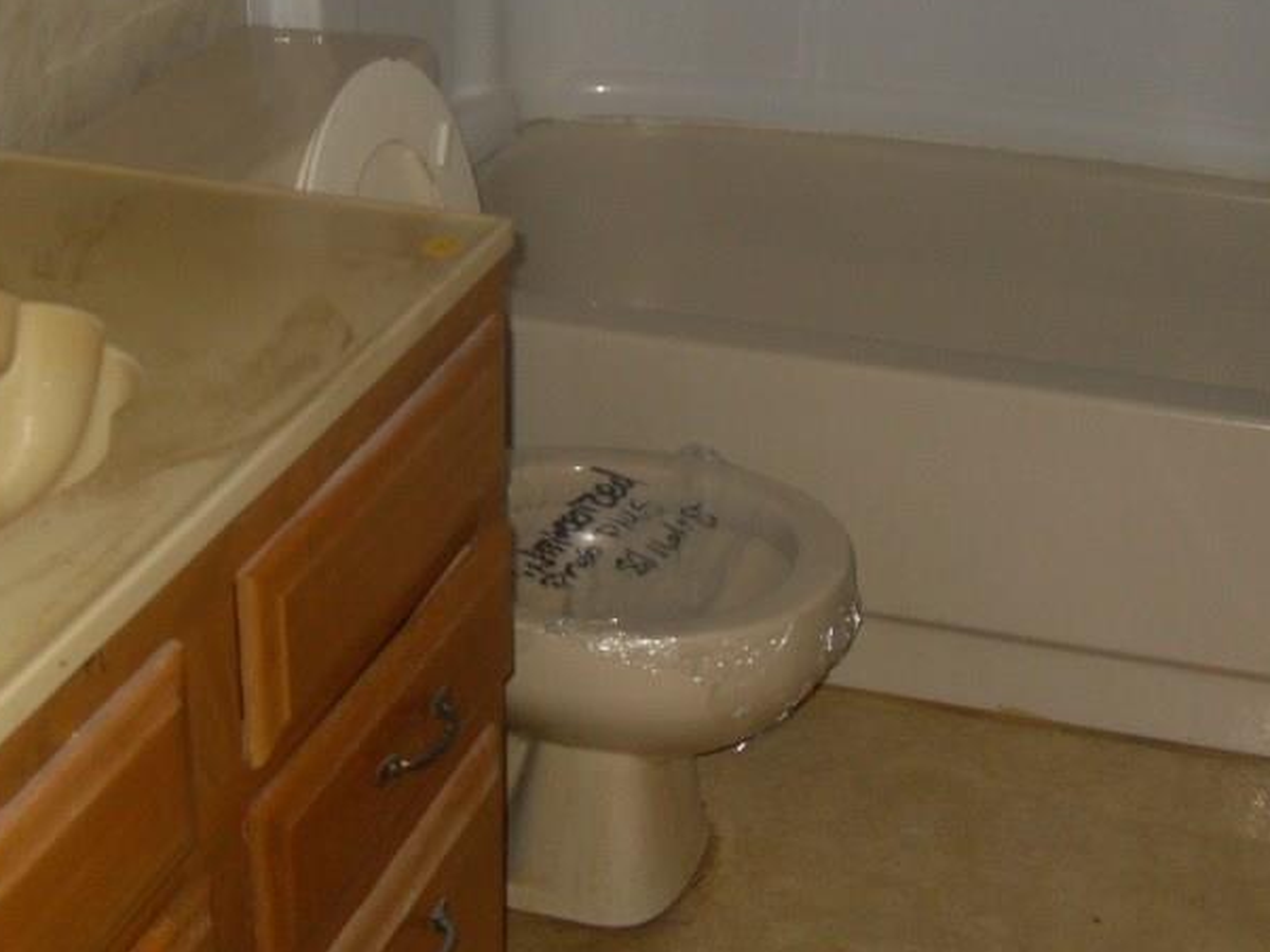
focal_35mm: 63
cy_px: 315
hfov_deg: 30.7
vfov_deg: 23.2
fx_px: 2312
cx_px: 680
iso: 100
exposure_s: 1/45
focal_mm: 6.3
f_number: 2.8
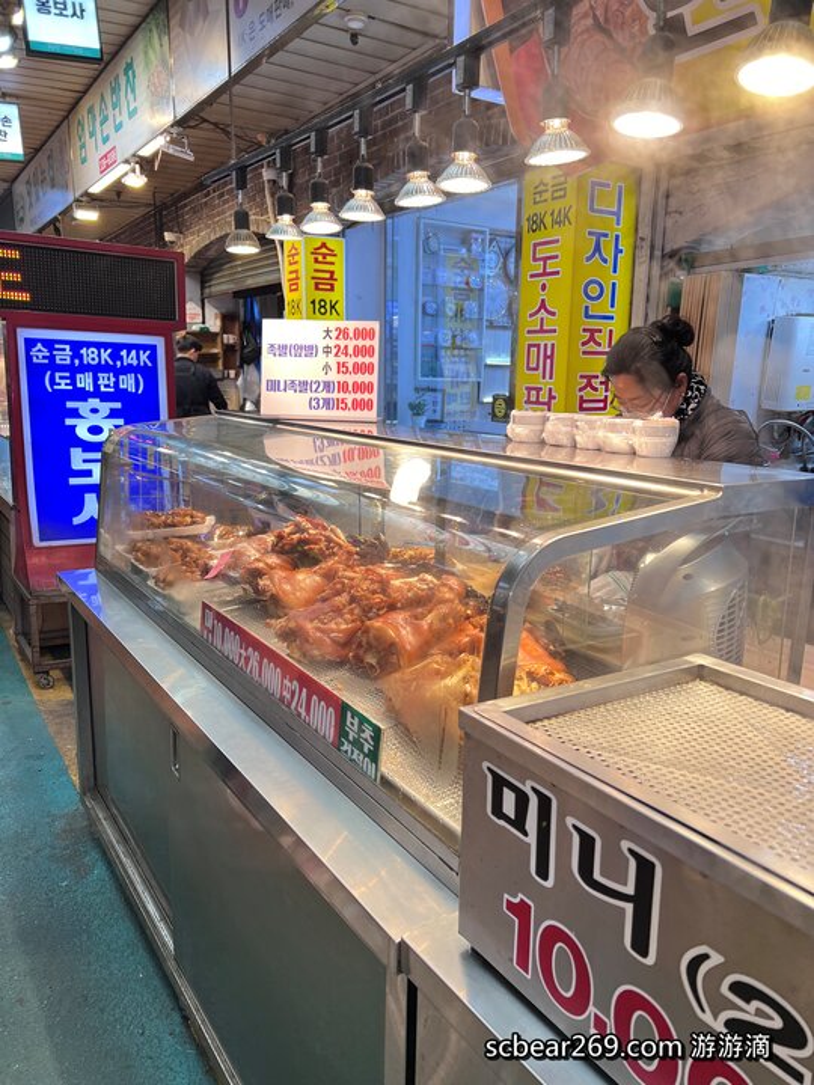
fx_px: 815
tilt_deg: -11.9
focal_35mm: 26
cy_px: 542
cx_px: 407
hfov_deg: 53.1
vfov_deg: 67.3
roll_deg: -1.8
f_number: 1.5
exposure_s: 1/120
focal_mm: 5.7
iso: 80
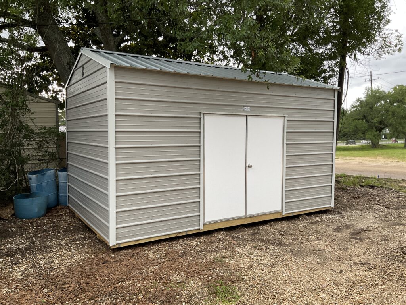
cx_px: 203
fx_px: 340
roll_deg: +1.0
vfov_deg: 48.2
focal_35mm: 29
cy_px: 152
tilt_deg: -2.2
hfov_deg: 61.7
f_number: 1.8
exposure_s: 1/120
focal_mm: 3
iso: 64
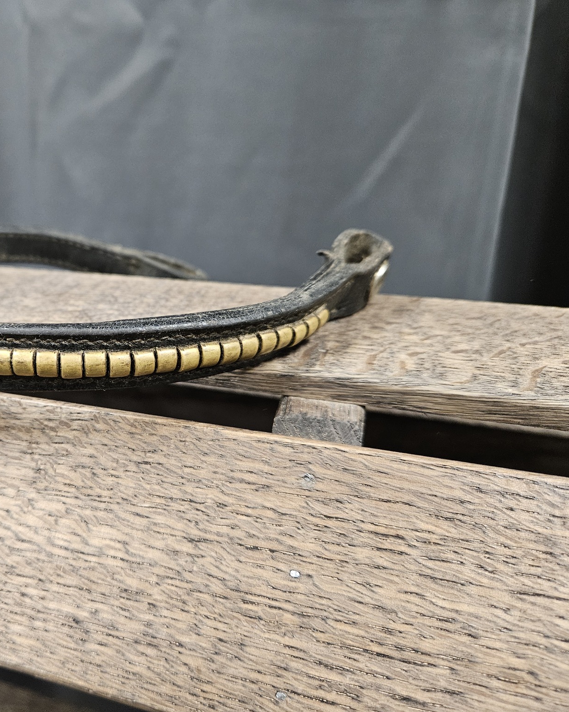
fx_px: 632
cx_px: 122
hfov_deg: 46.2
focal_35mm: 30
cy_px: 356
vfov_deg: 58.8
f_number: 1.8
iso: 500
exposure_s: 1/100
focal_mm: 5.4
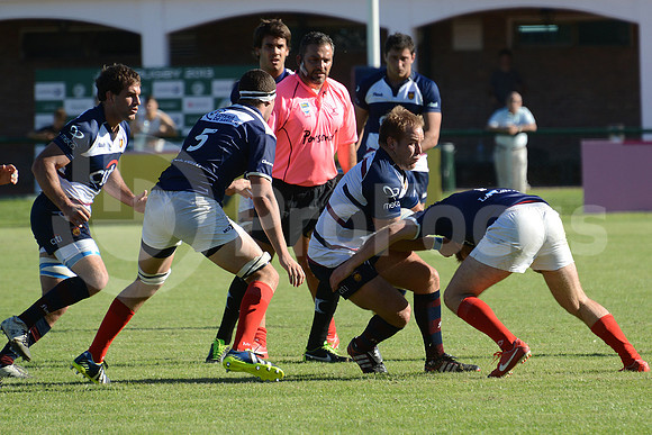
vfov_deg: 4.6
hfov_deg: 6.9
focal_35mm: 300
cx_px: 326
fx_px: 5434
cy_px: 218
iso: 320
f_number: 5.6
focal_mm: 300
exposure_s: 1/800
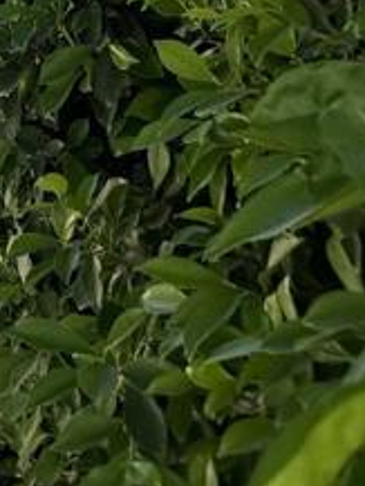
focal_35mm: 113
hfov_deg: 10.3
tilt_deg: -4.9
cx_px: -663
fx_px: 1587
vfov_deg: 15.2
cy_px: -365
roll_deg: -3.0
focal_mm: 6.86
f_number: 1.78
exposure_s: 1/3717
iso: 80
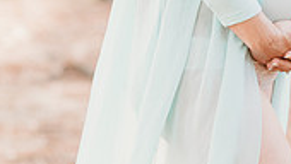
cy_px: -41
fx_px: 1815
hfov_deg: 9.1
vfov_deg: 5.2
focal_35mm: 235
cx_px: 252
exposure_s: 1/200
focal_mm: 85
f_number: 2.5
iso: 160
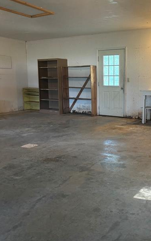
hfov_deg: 35.4
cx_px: 114
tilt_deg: -8.5
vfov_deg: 55.3
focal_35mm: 35
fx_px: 231
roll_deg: -1.0
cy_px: 114
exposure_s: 1/60
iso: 200
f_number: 1.6
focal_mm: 5.96
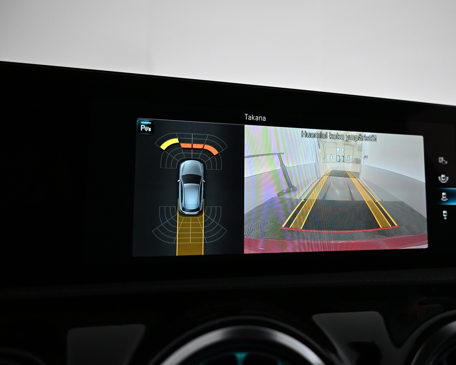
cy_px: 178
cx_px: 275
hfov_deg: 61.6
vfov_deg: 51.5
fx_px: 378
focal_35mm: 28
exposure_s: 1/160
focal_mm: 16
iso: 1600
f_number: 3.5
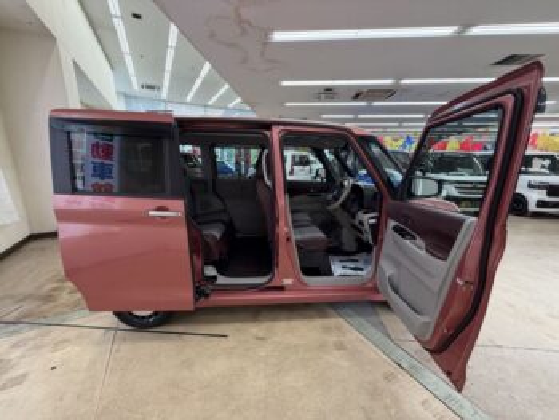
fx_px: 226
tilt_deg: -12.2
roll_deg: -0.4
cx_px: 280
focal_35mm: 14
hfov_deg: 102.0
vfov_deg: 85.7
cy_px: 210
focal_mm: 2.22
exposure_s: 1/100
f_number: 2.2
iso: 160
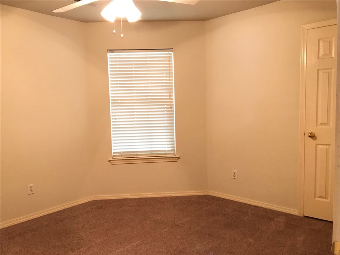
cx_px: 170
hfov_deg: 63.4
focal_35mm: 28
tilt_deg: -4.4
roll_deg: +1.6
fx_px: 275
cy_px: 128
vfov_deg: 49.7
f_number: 1.8
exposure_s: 1/15
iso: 80
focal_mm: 3.99
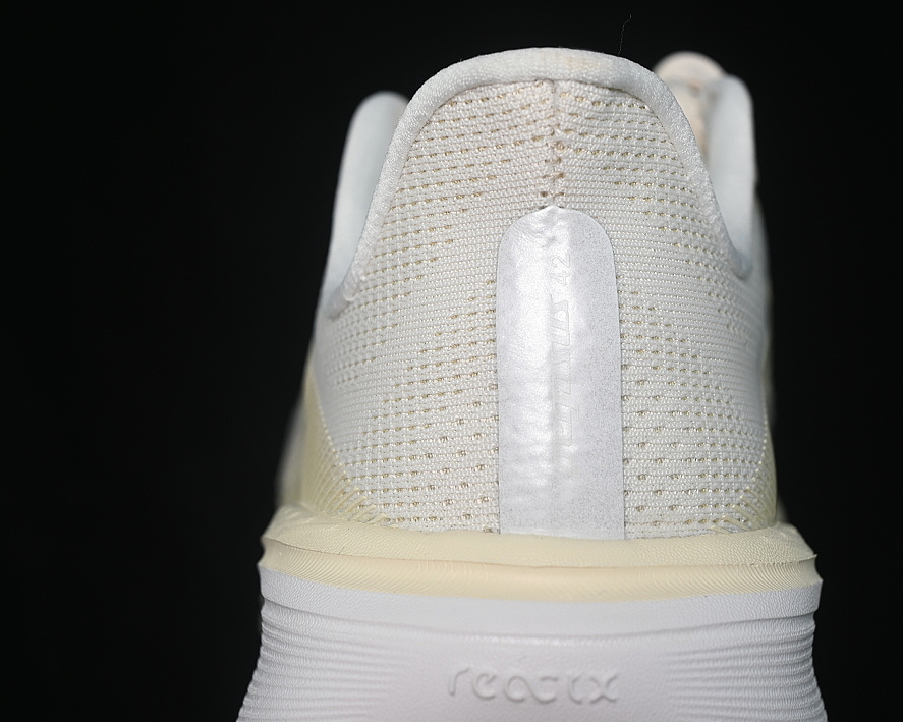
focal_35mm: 81
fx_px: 2153
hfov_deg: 23.7
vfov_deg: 19.0
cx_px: 532
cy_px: 363
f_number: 6.3
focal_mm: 47
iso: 160
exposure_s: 1/60
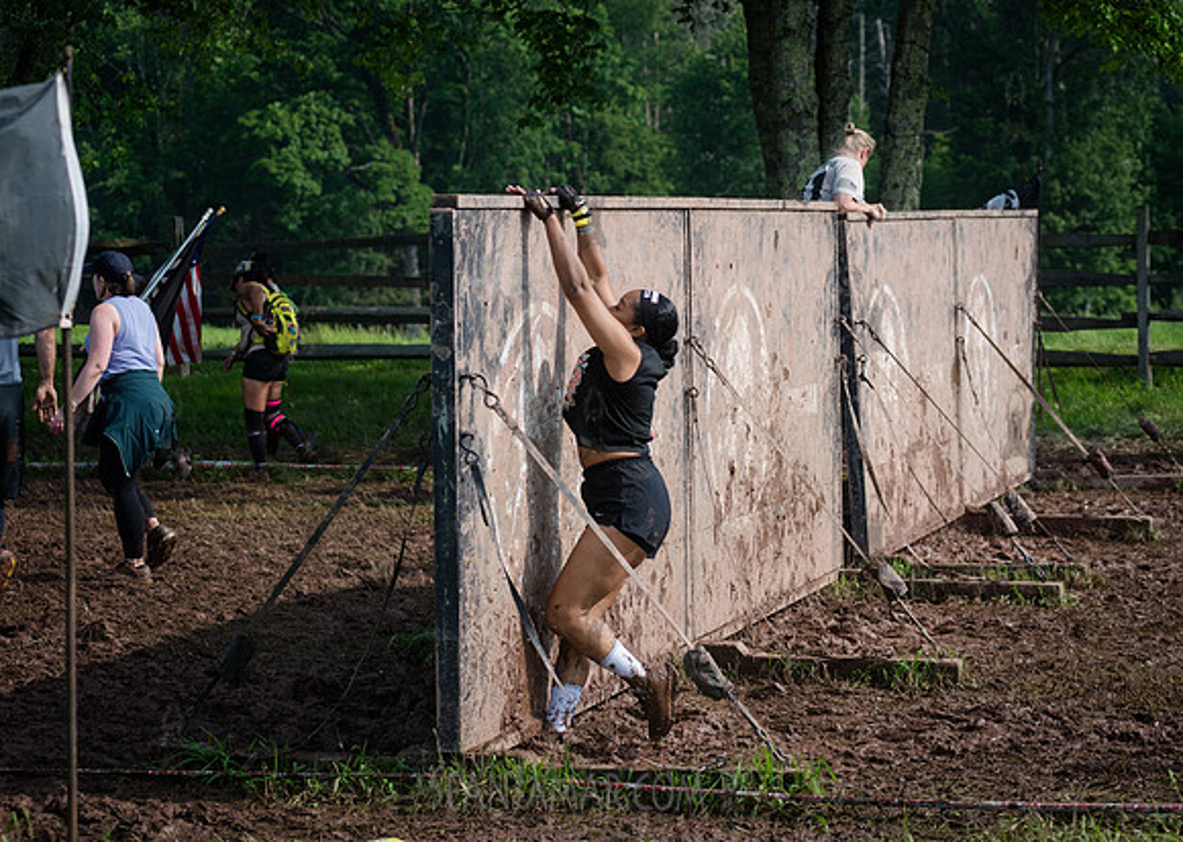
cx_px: 636
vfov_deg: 16.9
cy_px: 420
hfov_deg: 23.5
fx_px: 2841
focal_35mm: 85
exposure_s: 1/1250
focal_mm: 80
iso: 250
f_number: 4.5
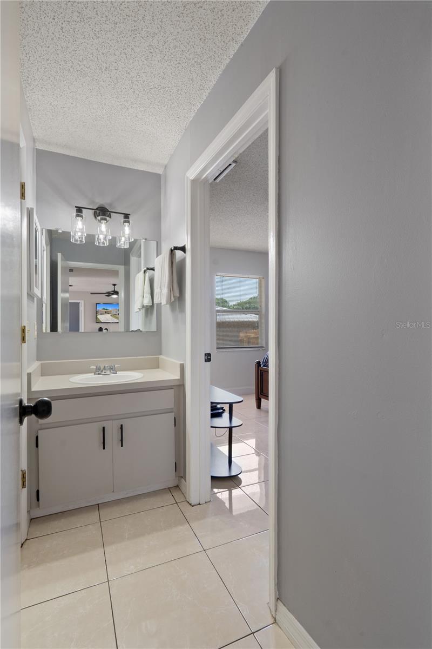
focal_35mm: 16
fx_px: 288
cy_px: 324
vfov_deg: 96.7
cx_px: 216
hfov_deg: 73.7
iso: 320
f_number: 9
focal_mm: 16
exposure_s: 1/2.5
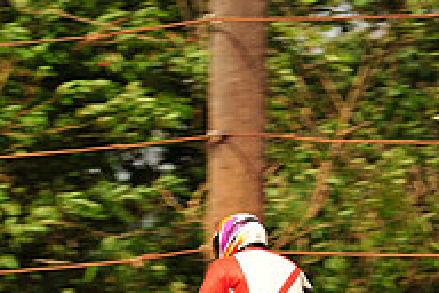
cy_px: 382
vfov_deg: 2.3
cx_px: 293
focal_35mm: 605
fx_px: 7377
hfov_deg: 3.4
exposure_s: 1/400
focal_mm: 200
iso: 200
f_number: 9
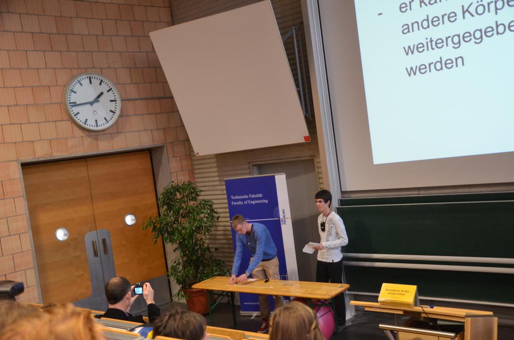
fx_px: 556
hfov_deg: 49.6
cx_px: 257
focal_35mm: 39
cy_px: 170
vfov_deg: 34.1
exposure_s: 1/30
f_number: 4
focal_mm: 26
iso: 1000
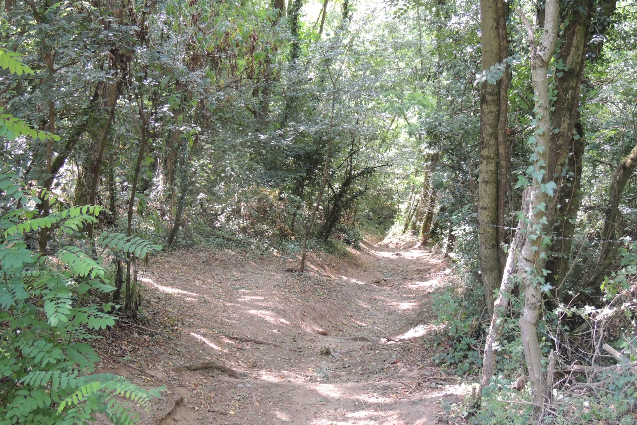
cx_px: 318
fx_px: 867
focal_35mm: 49
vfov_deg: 27.5
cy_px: 237
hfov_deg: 40.3
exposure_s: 1/50
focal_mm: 8.3
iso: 320
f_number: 3.5
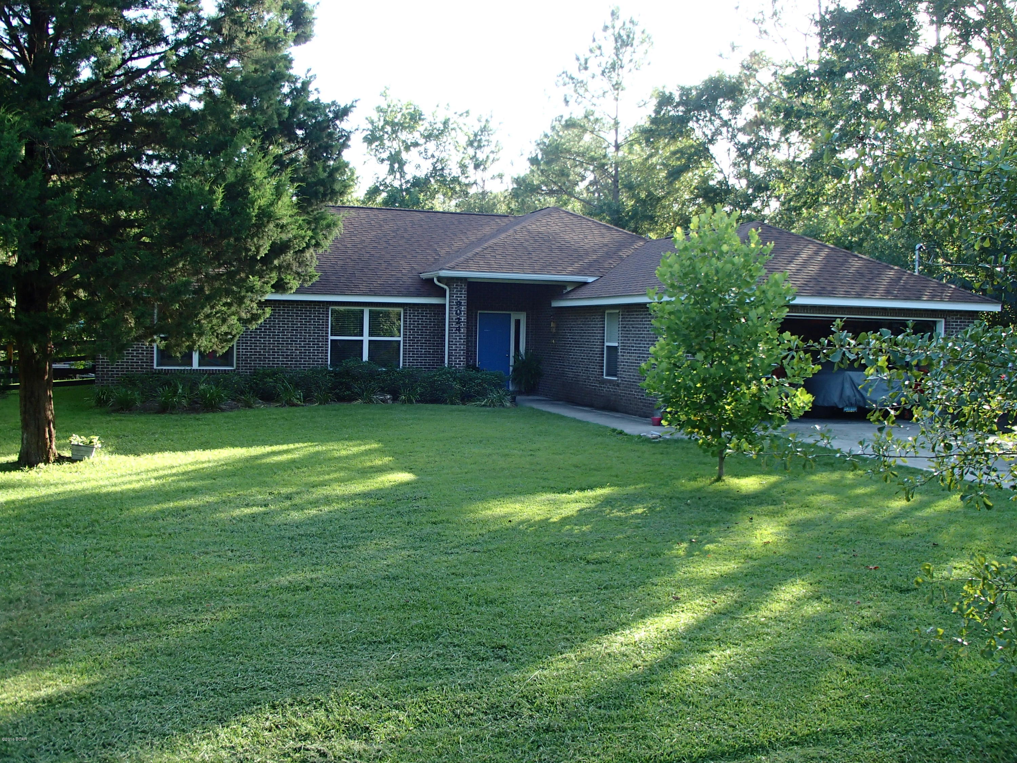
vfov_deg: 39.7
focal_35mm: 36
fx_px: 1058
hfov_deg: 51.4
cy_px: 382
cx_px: 508
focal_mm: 6.45
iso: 100
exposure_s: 1/80
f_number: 4.5
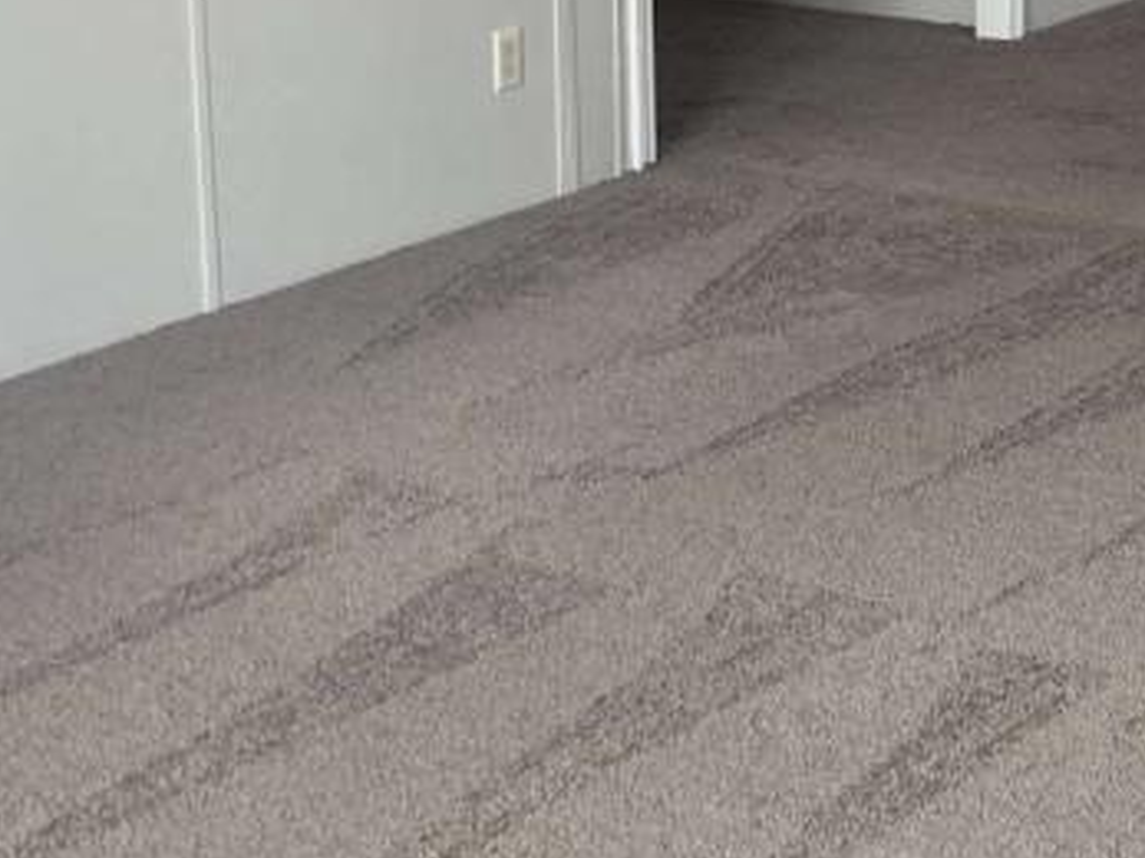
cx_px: 1185
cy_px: -125
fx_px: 2976
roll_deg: +0.9
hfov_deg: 20.9
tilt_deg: -6.9
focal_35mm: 90
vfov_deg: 15.9
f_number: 1.8
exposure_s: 1/121
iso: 100
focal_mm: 4.25
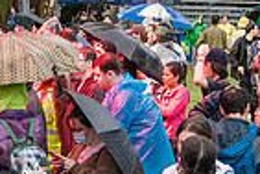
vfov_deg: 8.5
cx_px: -135
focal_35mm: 162
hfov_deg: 12.1
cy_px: 59
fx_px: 1170
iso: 5000
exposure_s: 1/400
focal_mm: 32
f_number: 3.5
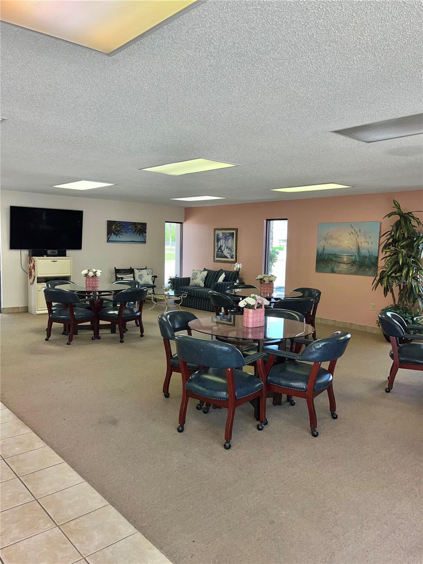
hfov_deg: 53.1
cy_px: 282
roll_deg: -1.3
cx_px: 212
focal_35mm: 26
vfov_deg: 67.3
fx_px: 424
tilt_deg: -6.0
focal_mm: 5.1
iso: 32
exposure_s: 1/317
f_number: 1.6
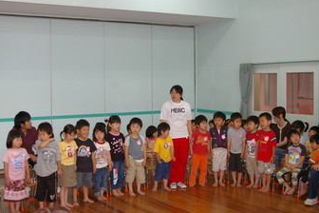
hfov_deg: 39.5
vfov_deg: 27.0
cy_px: 92
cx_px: 133
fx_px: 443
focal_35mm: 50
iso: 400
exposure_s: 1/45
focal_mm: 28
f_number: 4.5
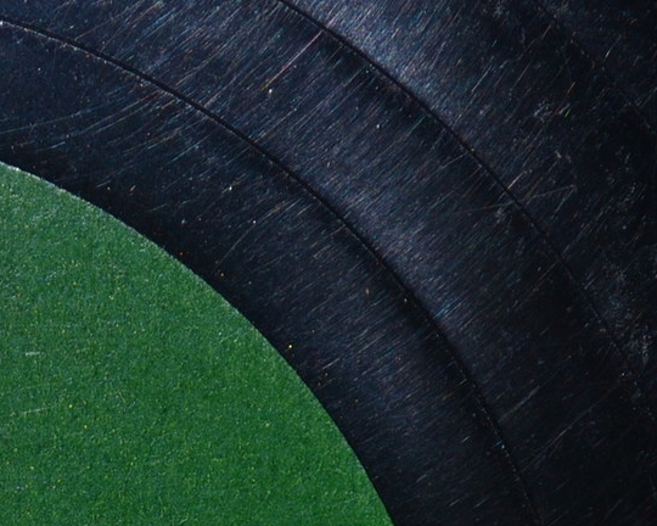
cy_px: 781
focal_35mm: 287
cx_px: -169
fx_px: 5576
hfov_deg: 6.7
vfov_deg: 5.4
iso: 100
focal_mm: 55
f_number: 5.6
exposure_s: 1/200
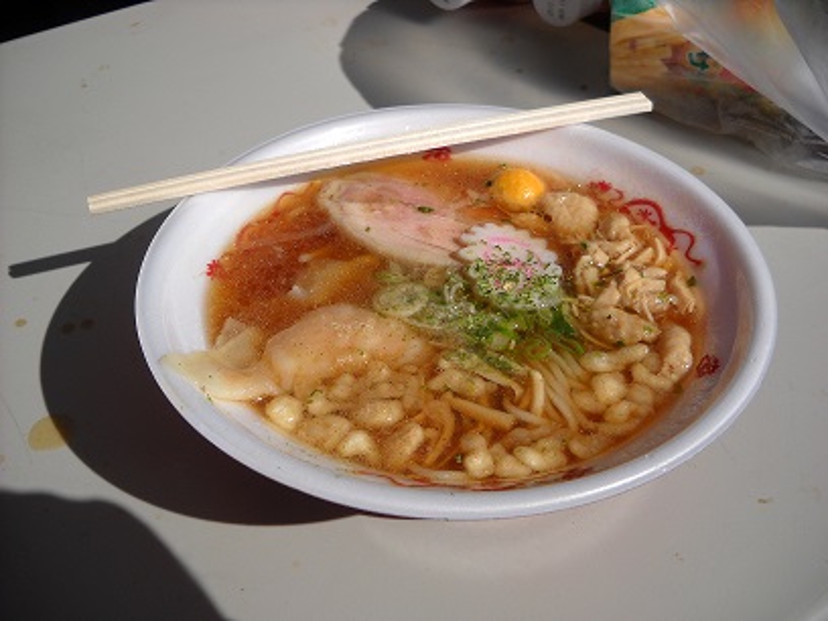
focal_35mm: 41
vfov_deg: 35.1
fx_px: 981
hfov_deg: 45.8
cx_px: 414
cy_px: 310
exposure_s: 1/707
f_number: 5.5
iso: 64
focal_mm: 6.72
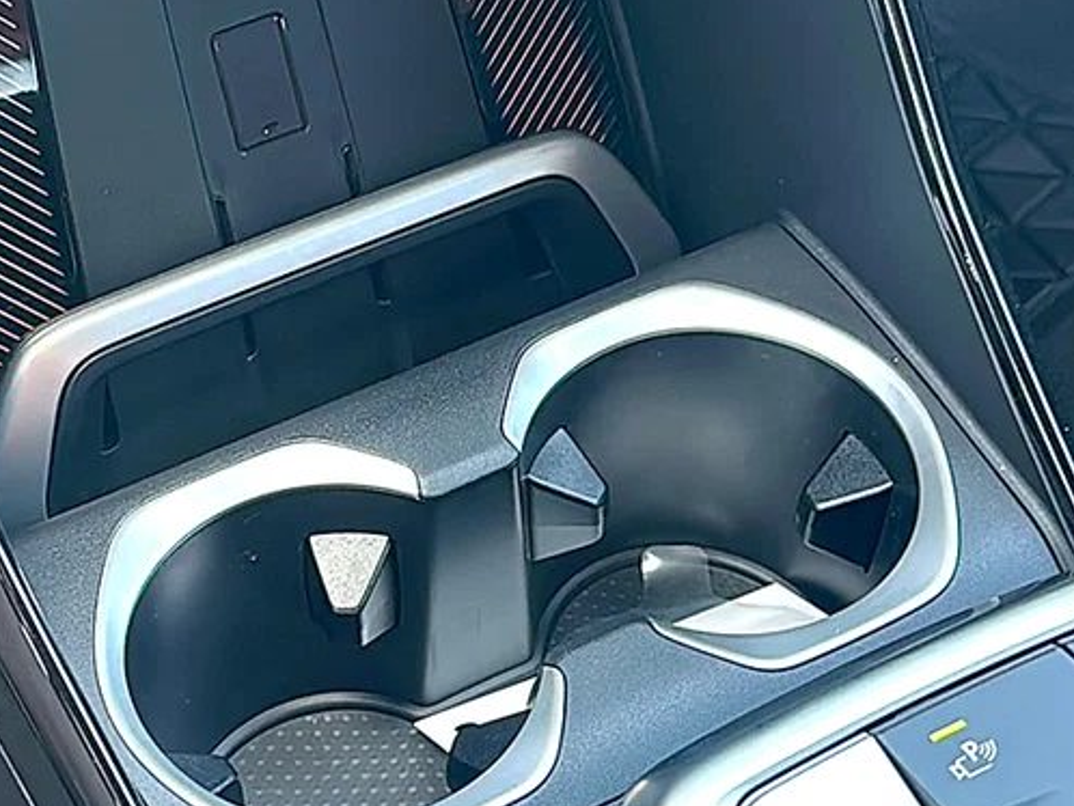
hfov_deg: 29.3
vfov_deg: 22.3
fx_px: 2049
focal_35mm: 66
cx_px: 429
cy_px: 449
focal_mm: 6.86
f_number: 1.78
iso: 125
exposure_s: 1/80
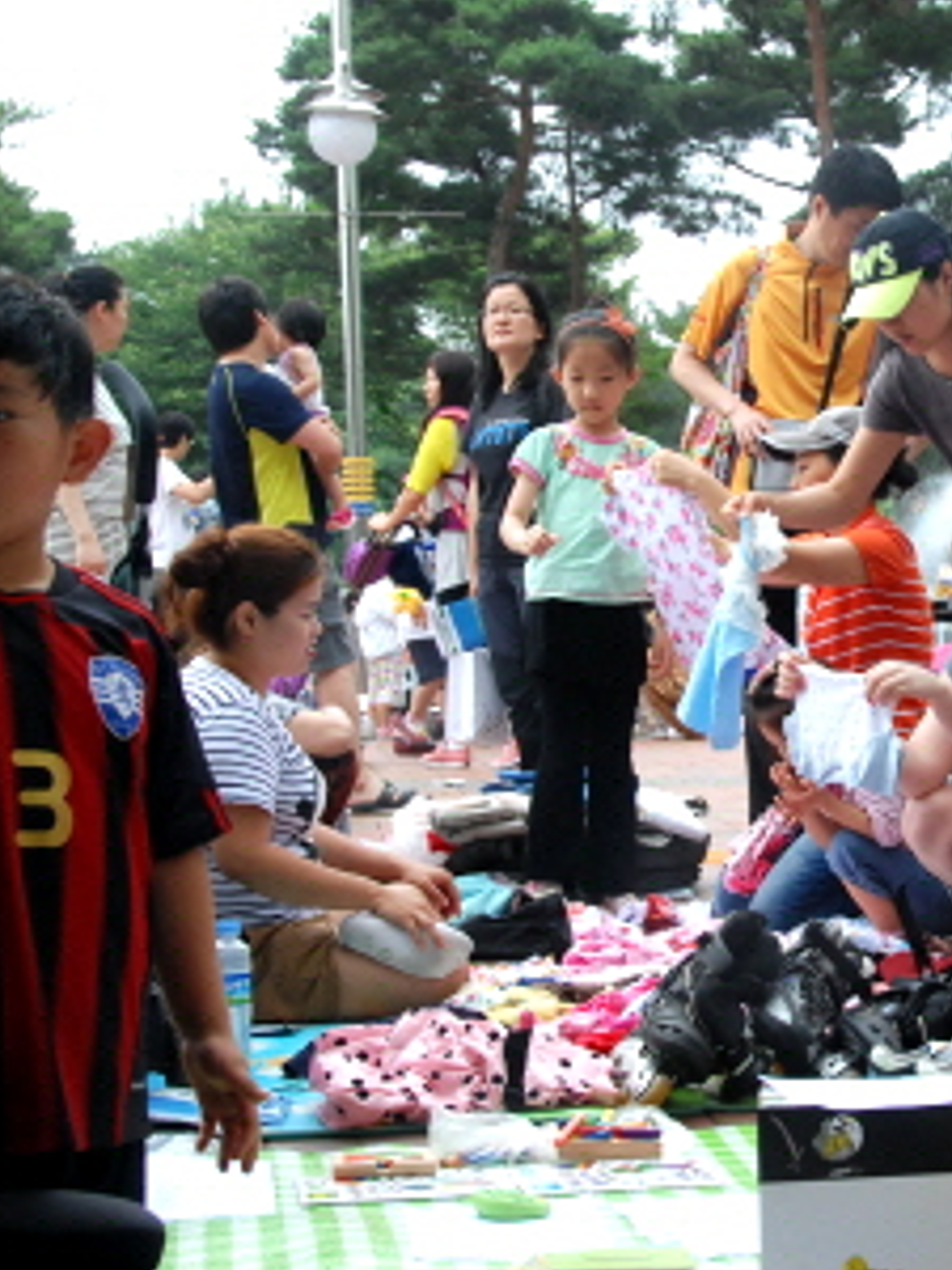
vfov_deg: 25.3
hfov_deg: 18.7
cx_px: 893
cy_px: 572
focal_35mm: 77
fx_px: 2824
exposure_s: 1/320
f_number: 9
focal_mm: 32
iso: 800
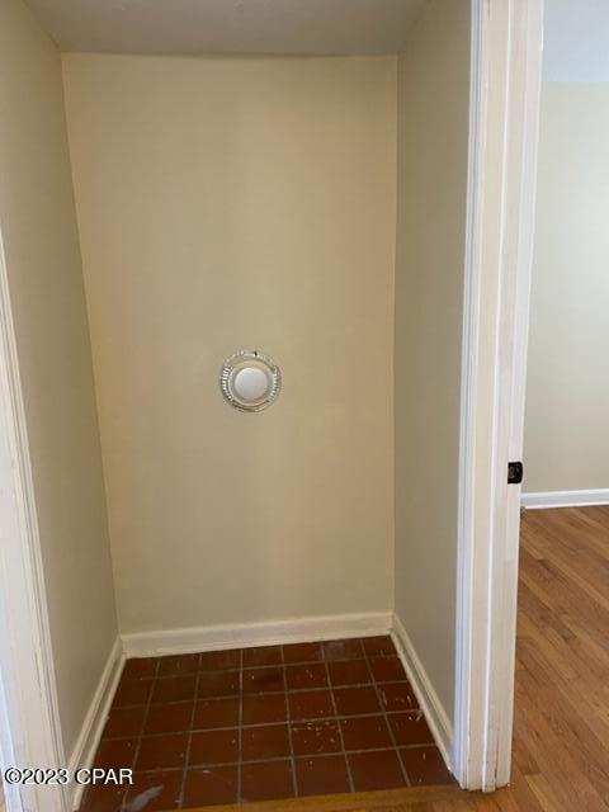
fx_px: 610
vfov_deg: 67.3
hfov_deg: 53.1
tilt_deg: -5.7
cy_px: 406
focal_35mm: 26
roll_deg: +3.3
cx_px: 304
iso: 125
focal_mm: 4.2
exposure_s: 1/60
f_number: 1.6
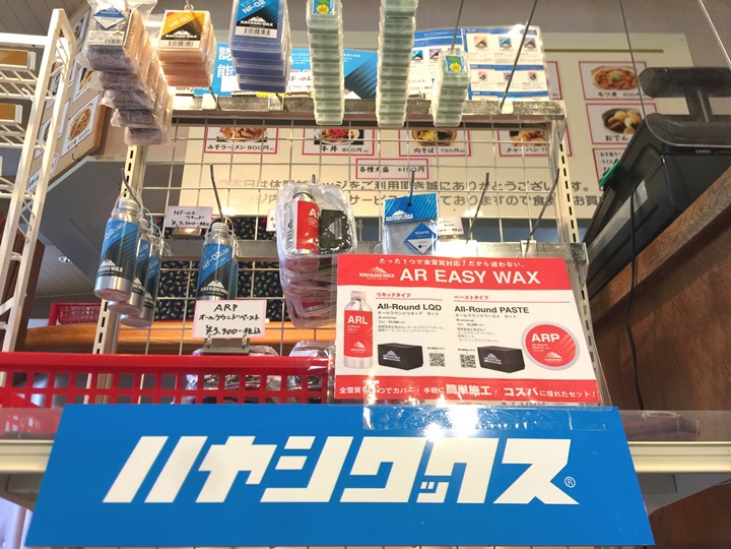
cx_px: 366
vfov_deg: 48.2
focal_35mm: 29
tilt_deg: +23.2
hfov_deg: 61.7
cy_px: 274
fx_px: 612
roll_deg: -0.8
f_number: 2.2
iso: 80
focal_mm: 4.15
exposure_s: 1/17
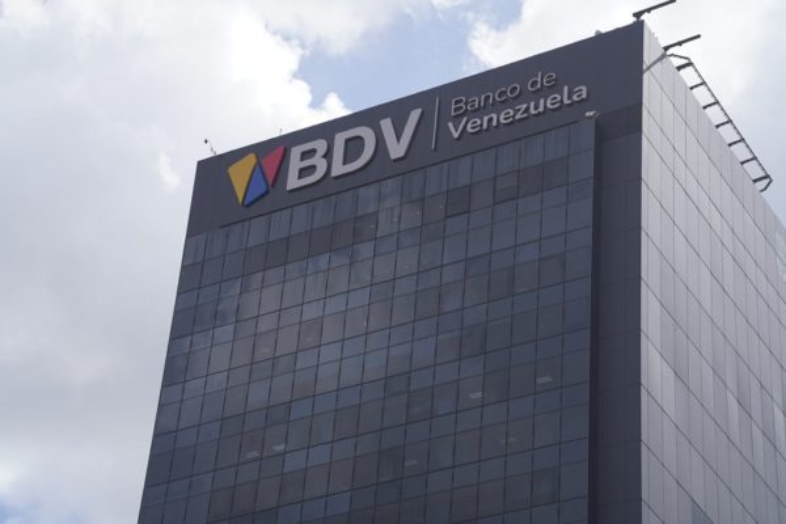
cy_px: 262
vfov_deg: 14.1
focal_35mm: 97
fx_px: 2118
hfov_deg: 21.0
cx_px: 393
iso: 125
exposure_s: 1/1000
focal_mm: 97
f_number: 4.5
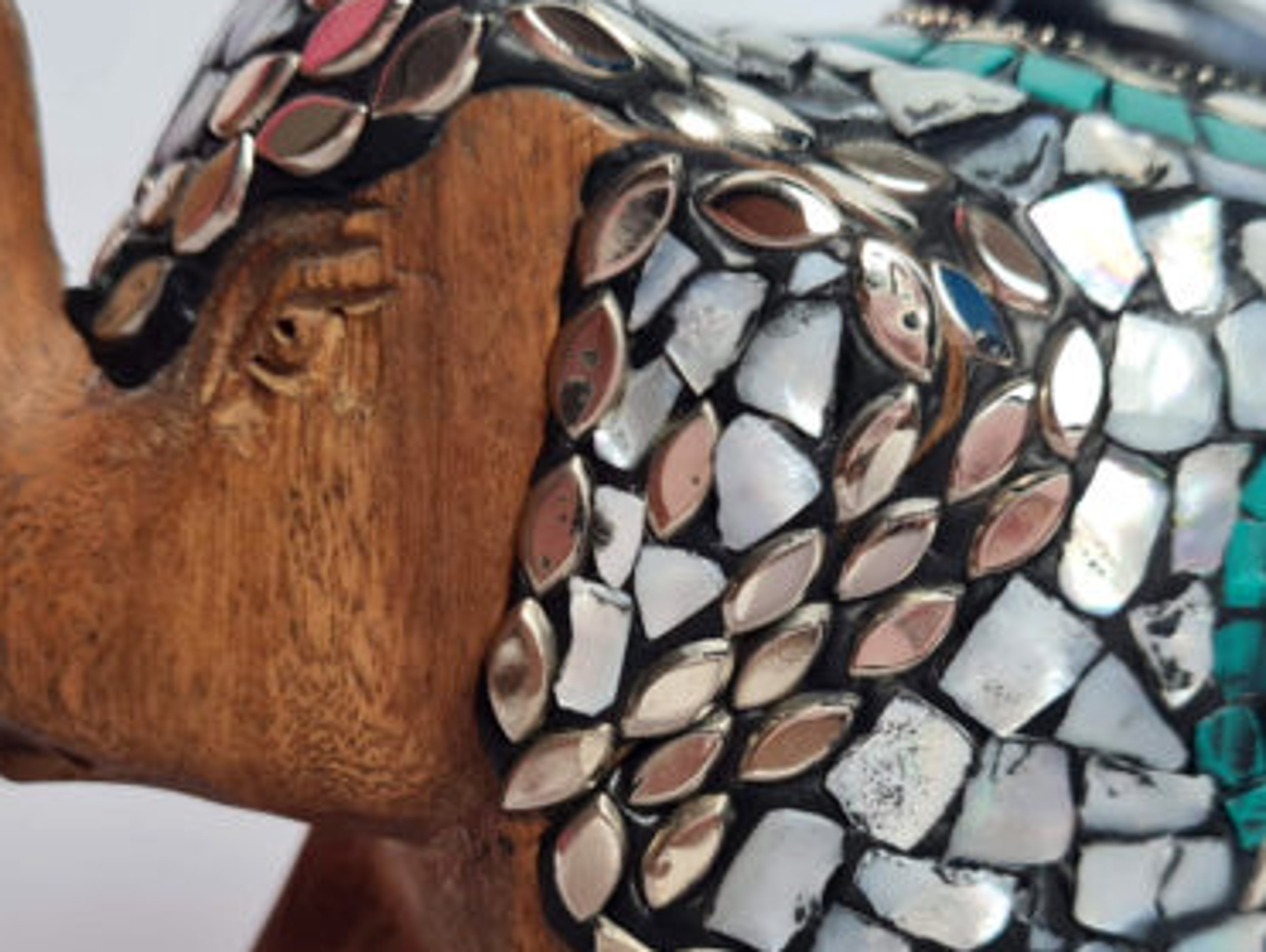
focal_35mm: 49
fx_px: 1794
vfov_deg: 29.4
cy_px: 660
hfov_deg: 38.9
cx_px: 642
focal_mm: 5.4
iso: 80
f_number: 1.8
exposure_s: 1/120
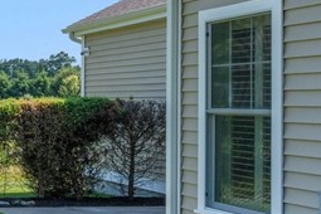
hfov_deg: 18.8
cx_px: -269
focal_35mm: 81
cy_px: 129
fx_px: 722
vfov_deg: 16.8
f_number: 7.1
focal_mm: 19
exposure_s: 1/1250
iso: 500
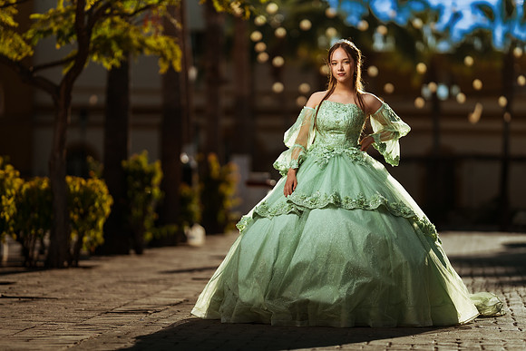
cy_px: 176
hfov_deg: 15.2
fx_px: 1973
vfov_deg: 10.2
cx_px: 263
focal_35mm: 135
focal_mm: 135
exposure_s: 1/8000
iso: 125
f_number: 1.8
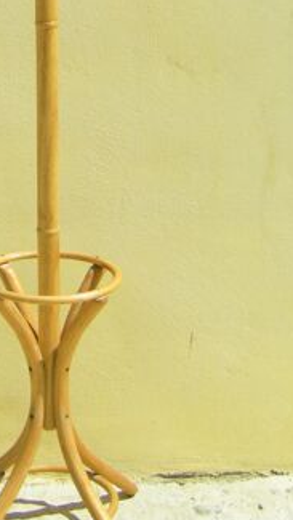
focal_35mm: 102
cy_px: 72
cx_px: 13
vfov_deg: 20.6
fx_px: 1408
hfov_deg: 11.8
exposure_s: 1/250
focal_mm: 6.3
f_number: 7
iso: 64
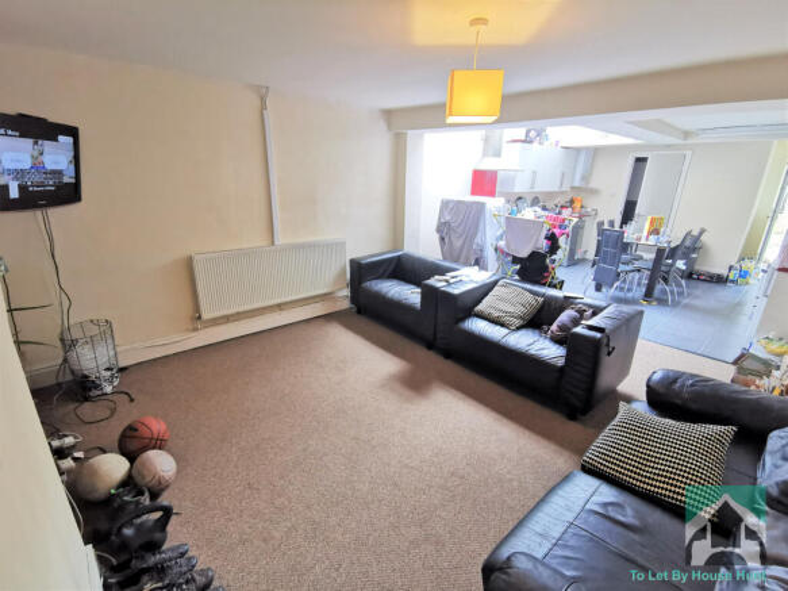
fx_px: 364
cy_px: 296
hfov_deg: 94.5
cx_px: 394
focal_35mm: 16
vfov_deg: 78.1
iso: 160
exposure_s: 1/50
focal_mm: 2.35
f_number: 2.2
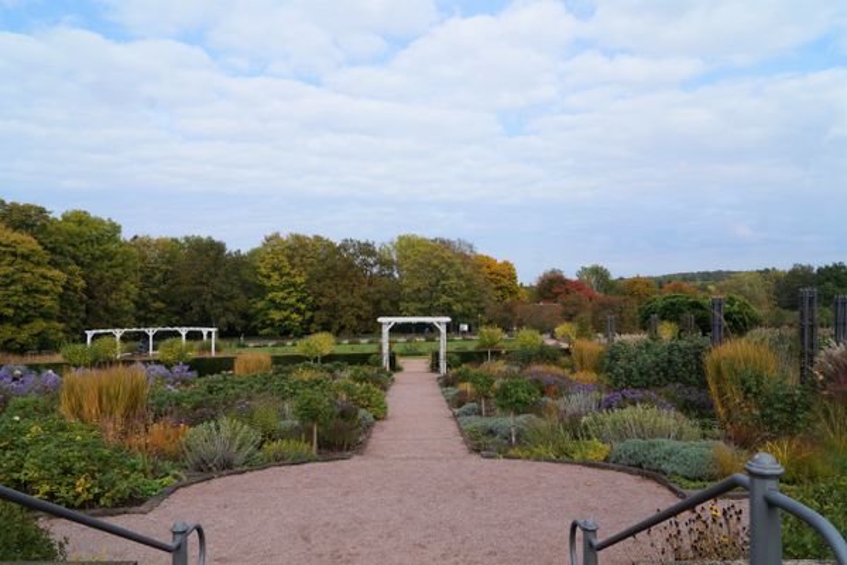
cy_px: 282
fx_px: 635
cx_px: 424
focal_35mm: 27
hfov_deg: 67.4
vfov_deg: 47.9
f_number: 13
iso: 100
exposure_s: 1/125
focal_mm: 18
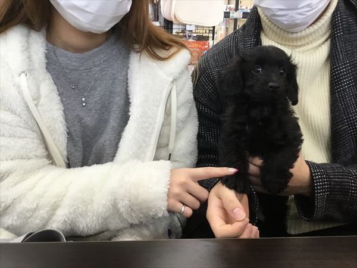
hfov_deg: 58.4
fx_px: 320
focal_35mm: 31
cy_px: 134
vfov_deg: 45.4
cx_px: 178
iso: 40
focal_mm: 3.3
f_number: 2.4
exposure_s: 1/30
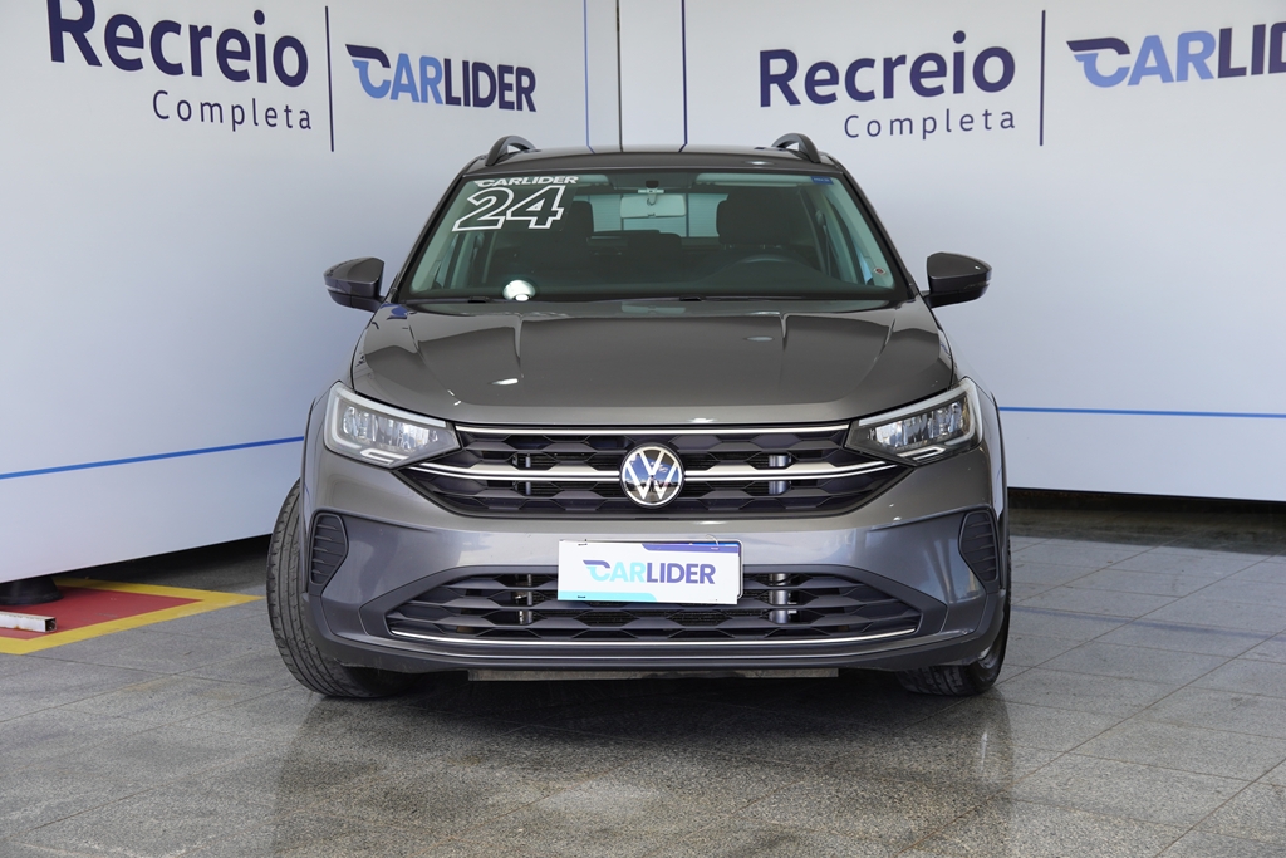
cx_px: 643
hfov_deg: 35.9
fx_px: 1983
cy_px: 429
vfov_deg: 24.4
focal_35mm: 56
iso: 100
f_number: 4.5
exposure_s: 1/80
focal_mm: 37
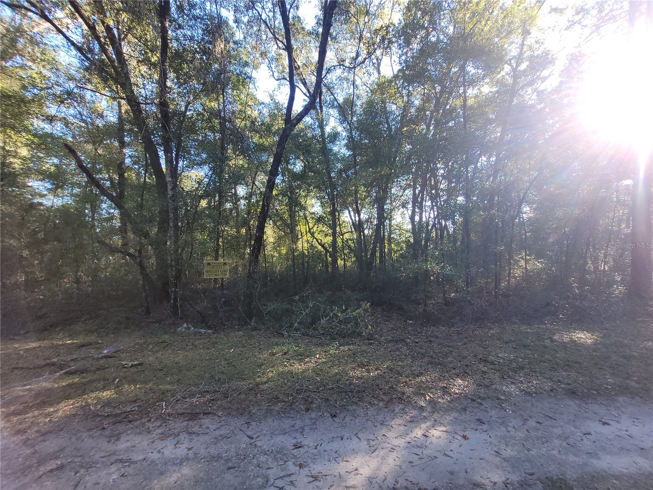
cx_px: 326
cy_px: 245
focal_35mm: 13
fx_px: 245
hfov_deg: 106.2
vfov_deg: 89.9
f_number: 2.2
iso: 50
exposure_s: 1/120
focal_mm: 1.74
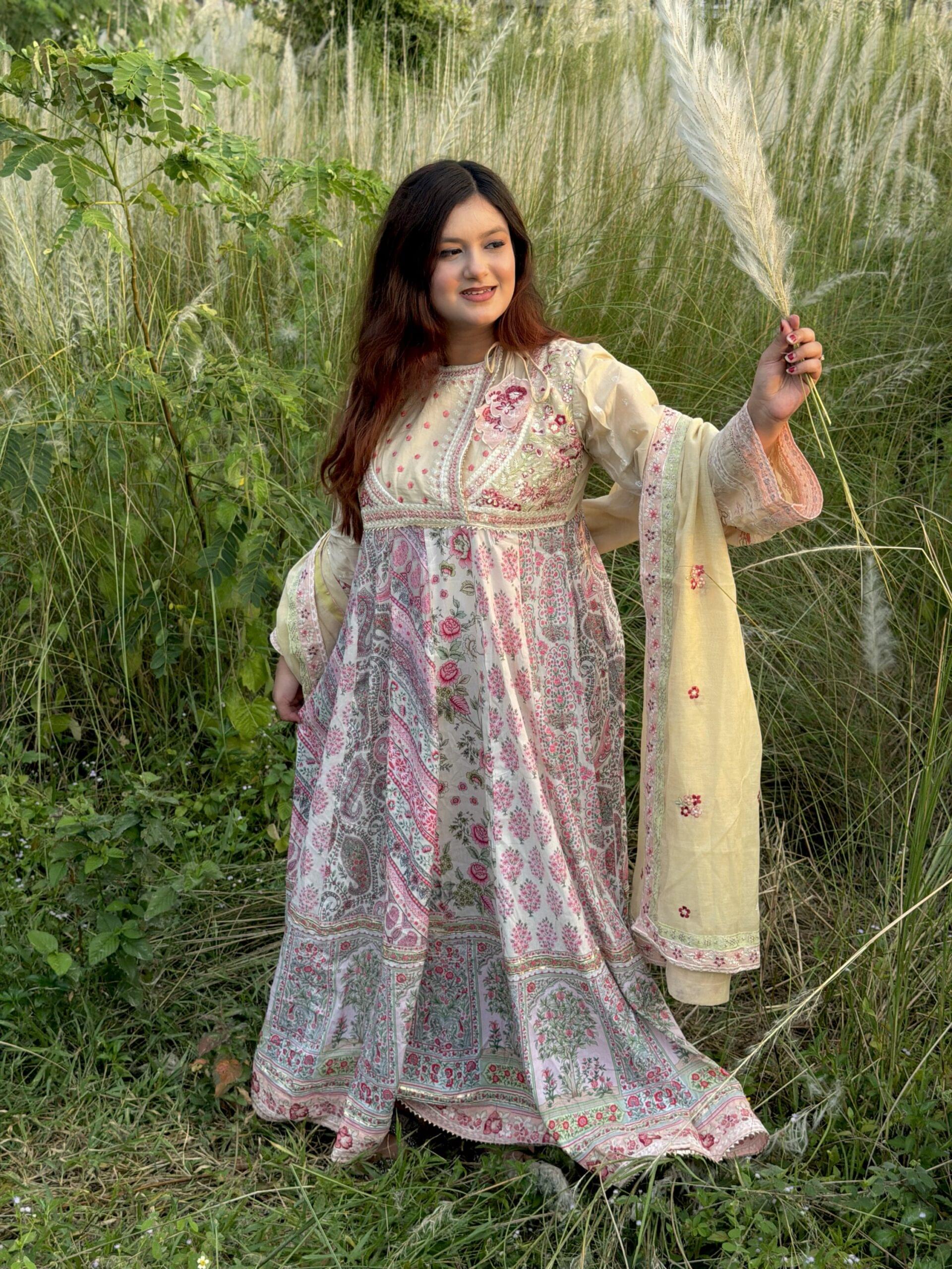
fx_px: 1760
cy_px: 634
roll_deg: -2.1
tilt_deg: -18.5
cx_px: 476
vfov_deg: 39.7
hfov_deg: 30.3
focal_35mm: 48
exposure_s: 1/503
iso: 64
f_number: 1.78
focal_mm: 6.76
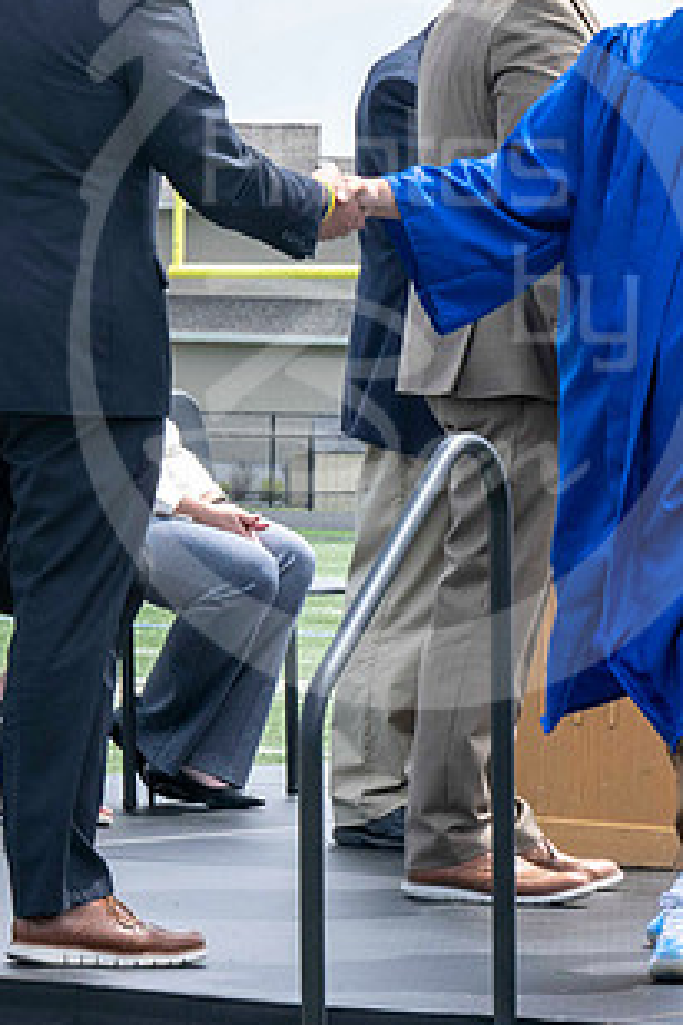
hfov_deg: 5.7
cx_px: 130
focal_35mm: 239
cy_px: 51
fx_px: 6801
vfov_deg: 8.6
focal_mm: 70
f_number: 13
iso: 200
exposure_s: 1/250
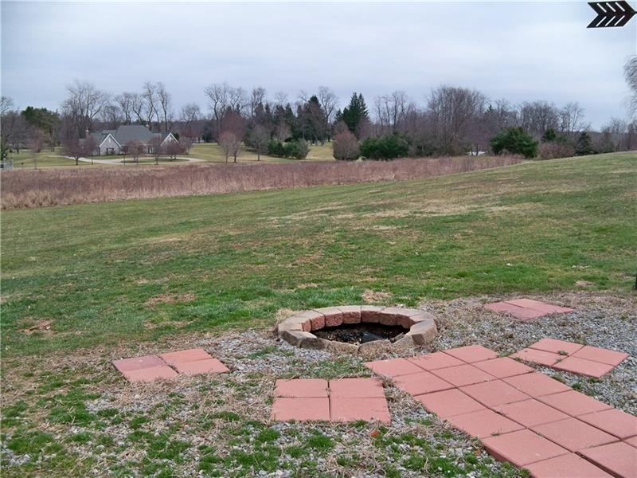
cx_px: 318
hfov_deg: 52.6
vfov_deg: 40.7
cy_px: 239
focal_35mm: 35
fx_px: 644
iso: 64
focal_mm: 6.2
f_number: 3.5
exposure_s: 1/1000
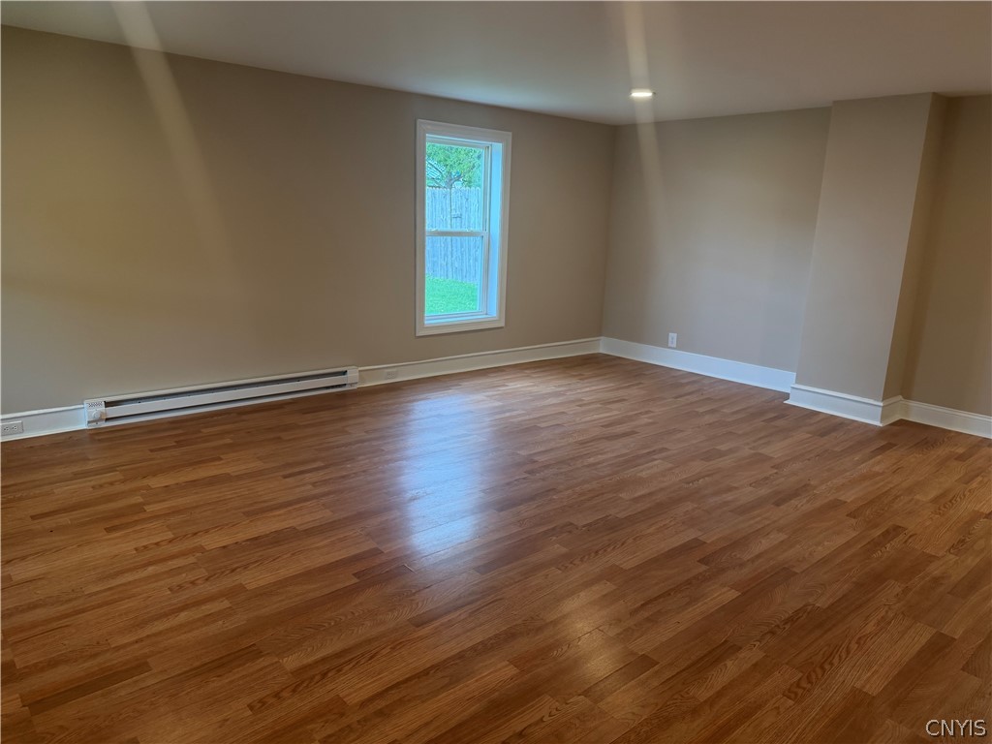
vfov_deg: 56.8
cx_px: 496
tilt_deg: -12.5
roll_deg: -2.2
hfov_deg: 71.6
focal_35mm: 24
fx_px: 688
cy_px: 372
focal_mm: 6.76
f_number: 1.78
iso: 200
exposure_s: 1/120
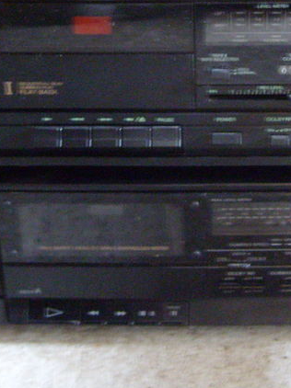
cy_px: 52
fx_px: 931
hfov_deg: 17.6
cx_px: 240
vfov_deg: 23.1
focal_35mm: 83
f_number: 2.8
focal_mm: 5.8
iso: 400
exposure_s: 1/2
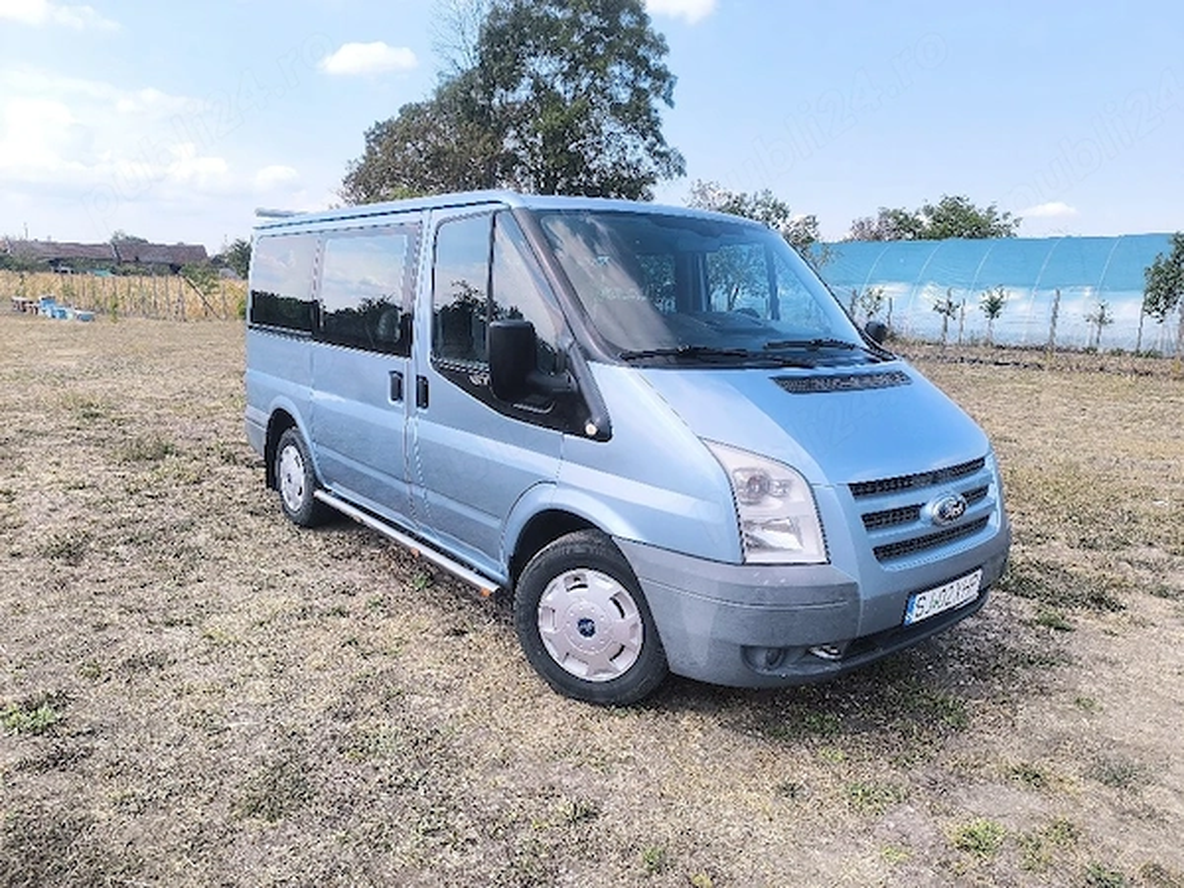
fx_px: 787
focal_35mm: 23
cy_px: 444
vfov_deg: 58.9
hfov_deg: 73.9
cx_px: 592
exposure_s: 1/588
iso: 50
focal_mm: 6.14
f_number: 1.65
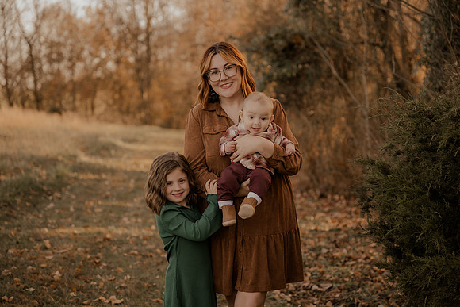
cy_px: 154
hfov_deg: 28.8
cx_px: 230
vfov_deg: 19.5
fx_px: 895
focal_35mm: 70
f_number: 2.8
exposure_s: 1/250
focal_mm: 70
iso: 200
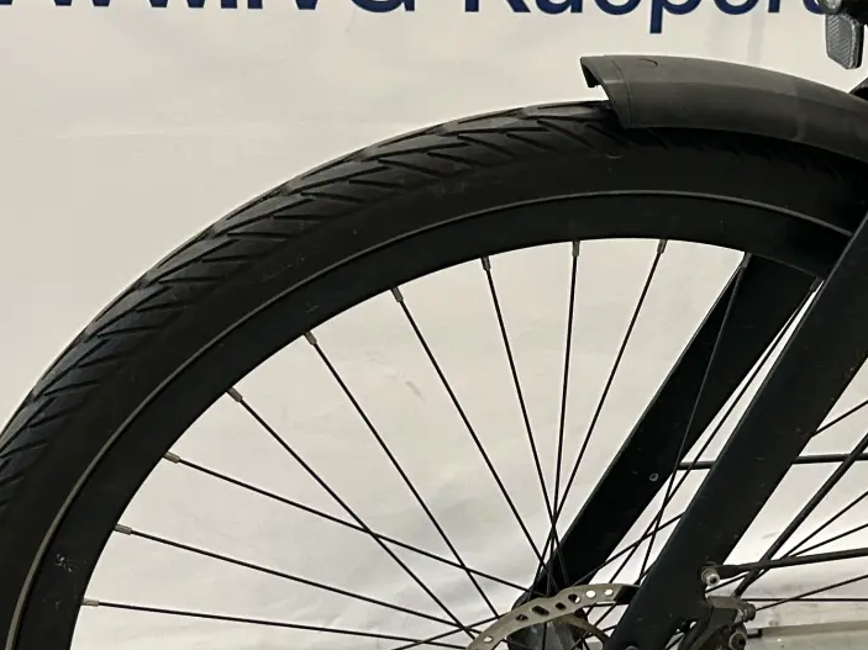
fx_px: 1780
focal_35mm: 71
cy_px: 382
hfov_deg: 27.2
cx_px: 586
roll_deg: -1.0
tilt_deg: -17.8
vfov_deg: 20.7
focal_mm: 5.7
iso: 250
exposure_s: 1/50
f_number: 1.5
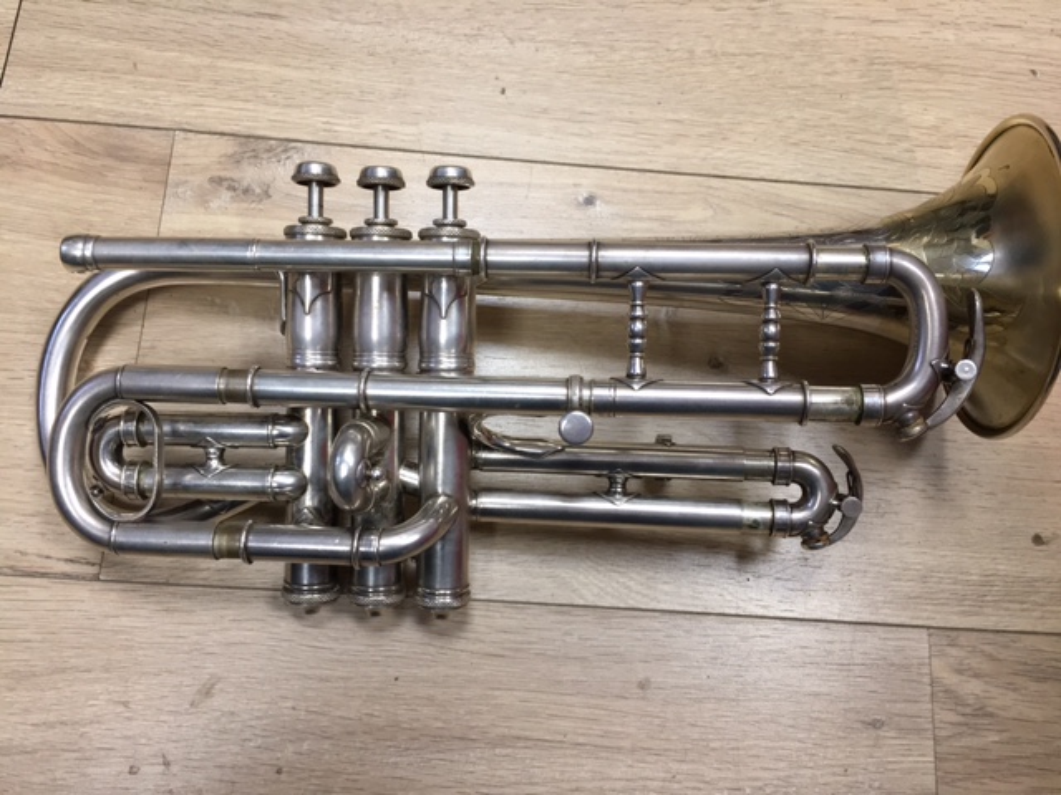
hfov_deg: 61.7
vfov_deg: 48.2
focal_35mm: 29
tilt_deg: -74.5
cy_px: 398
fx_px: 889
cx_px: 530
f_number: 2.2
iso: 100
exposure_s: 1/33
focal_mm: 4.15
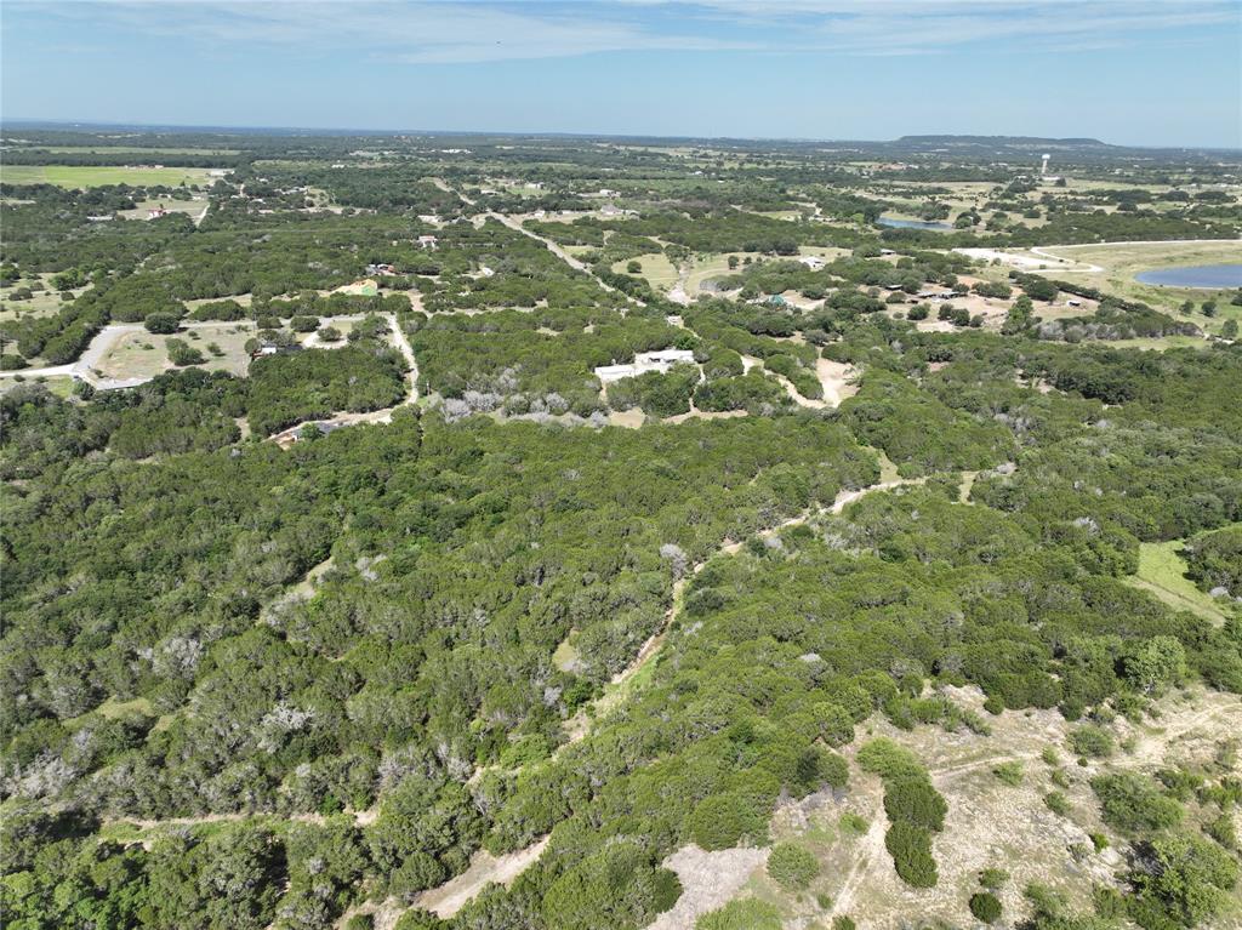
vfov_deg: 56.8
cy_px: 465
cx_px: 621
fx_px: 861
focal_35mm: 24
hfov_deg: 71.6
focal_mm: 12.29
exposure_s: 1/1600
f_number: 2.8
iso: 110
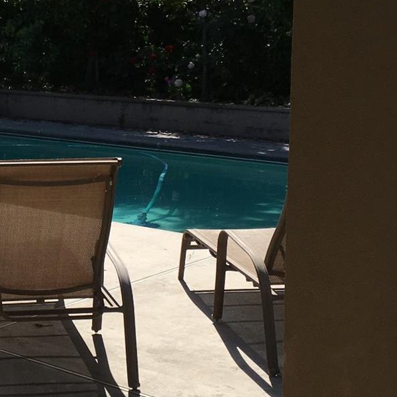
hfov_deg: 19.2
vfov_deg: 20.2
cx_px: -64
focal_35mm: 86
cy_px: 168
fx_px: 1116
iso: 25
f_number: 2.2
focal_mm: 4.15
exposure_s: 1/1923
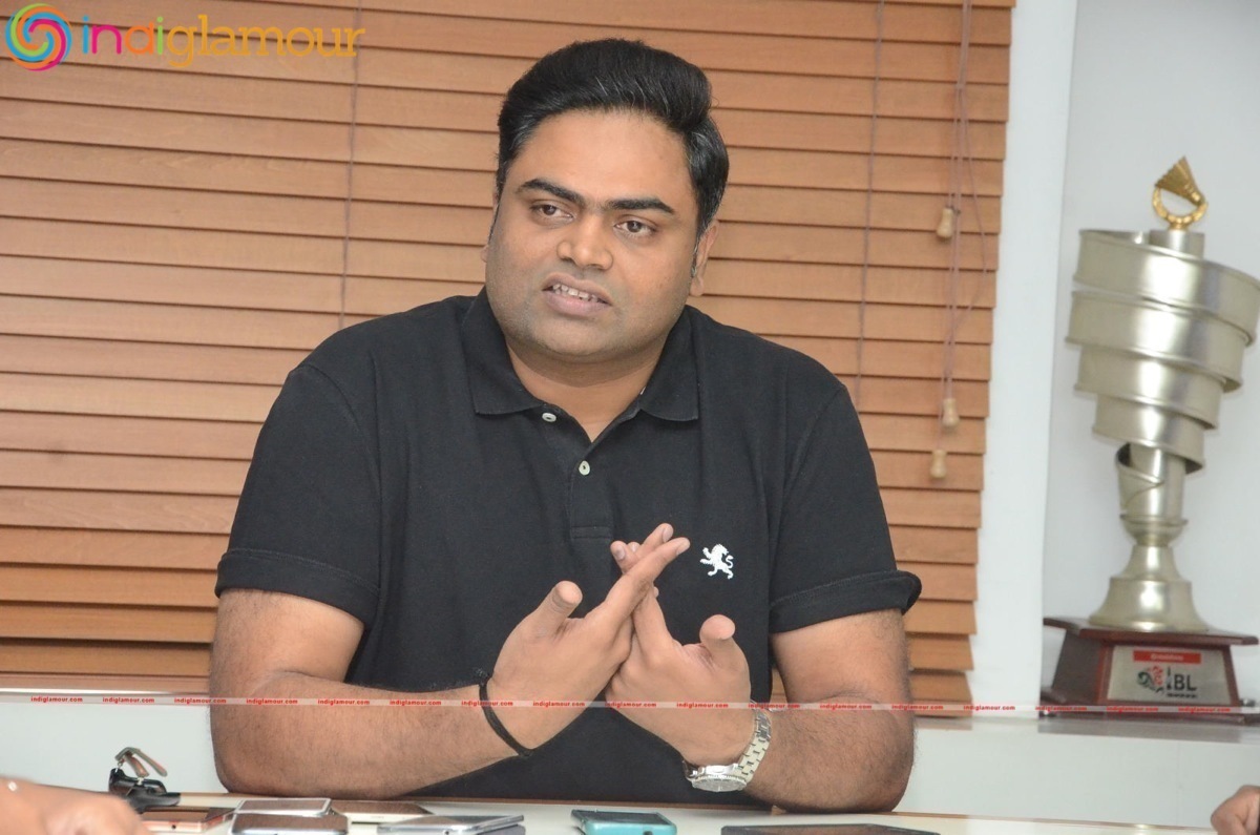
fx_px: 4820
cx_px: 630
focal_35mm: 138
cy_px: 418
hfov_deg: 14.9
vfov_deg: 9.9
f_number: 6.3
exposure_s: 1/125
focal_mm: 92
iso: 4000
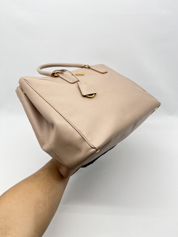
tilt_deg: -29.2
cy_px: 118
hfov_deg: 53.1
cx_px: 89
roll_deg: +1.3
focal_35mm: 26
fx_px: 178
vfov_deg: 67.3
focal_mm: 5.7
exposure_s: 1/123
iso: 32
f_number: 1.5
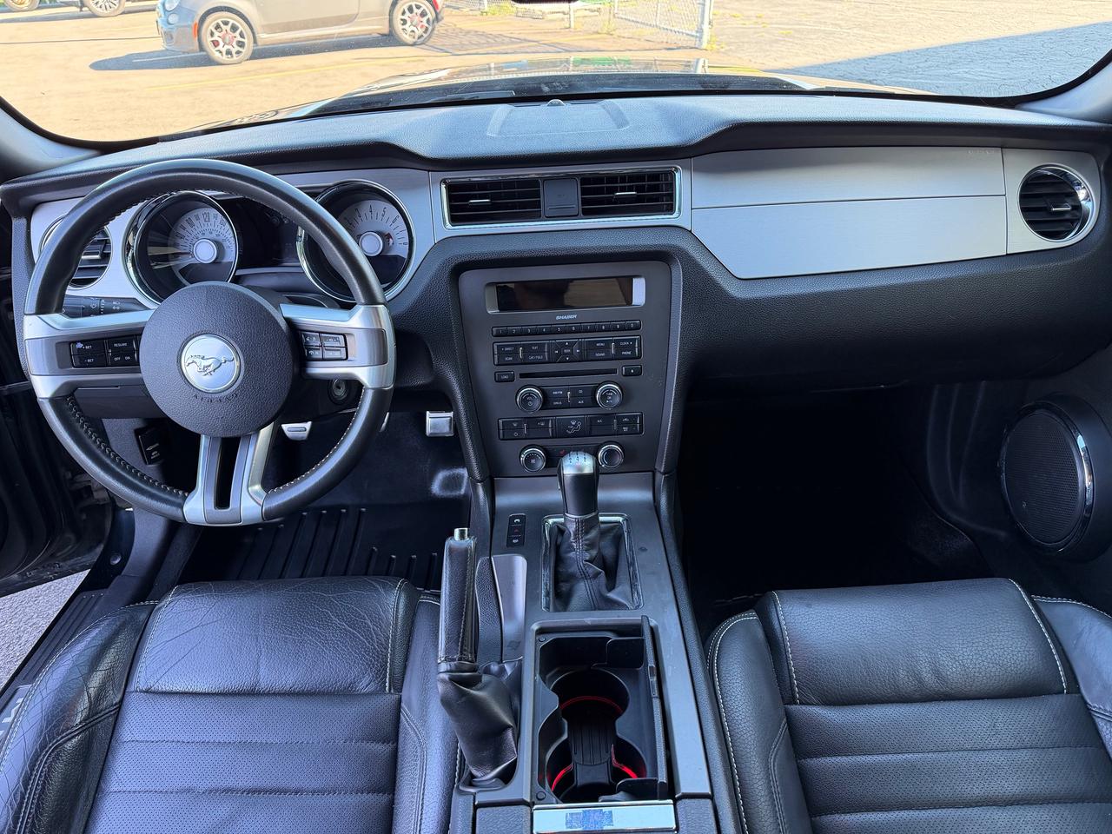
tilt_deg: -31.2
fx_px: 771
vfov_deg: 56.8
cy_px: 417
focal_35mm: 24
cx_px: 556
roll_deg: +2.3
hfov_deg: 71.6
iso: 200
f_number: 1.78
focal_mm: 6.76
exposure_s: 1/121
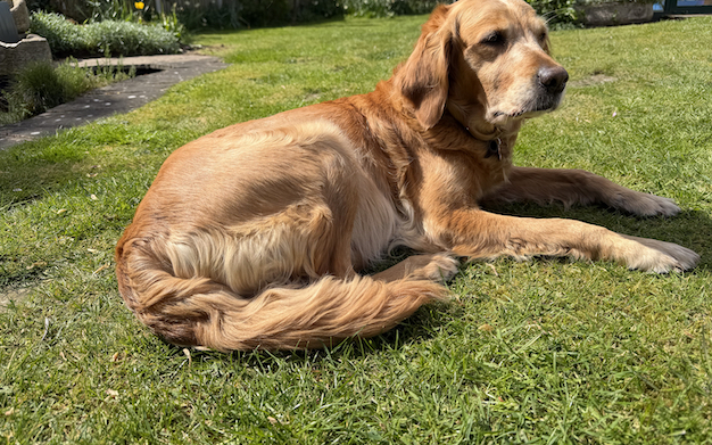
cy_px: 173
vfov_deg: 47.2
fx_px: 504
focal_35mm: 26
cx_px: 359
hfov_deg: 70.4
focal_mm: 6.76
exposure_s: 1/3425
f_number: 1.78
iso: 80
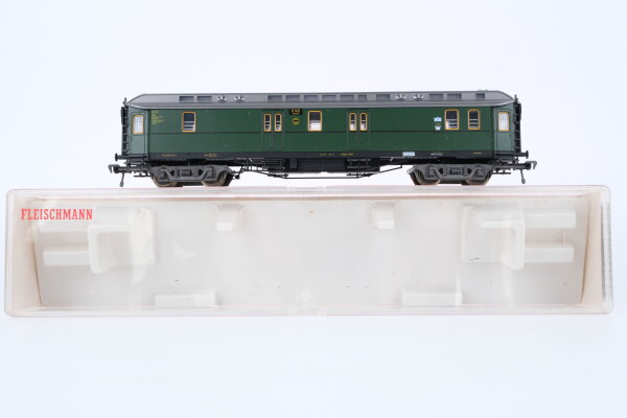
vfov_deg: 29.9
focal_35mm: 45
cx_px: 314
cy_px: 209
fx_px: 784
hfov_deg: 43.6
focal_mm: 30
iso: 640
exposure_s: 1/125
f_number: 10
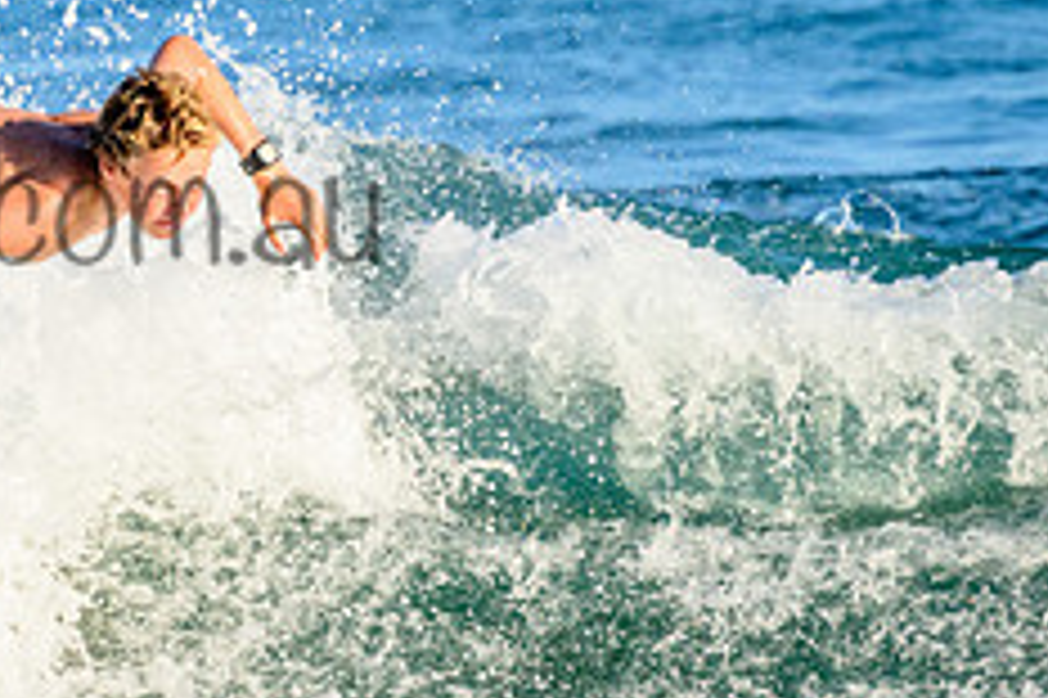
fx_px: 58005
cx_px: -94
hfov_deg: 1.0
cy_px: 160
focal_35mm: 1994
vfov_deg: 0.7
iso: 1600
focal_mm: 800
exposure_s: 1/2000
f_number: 11
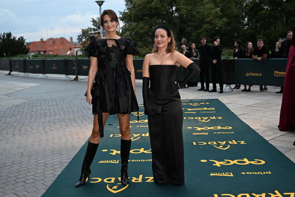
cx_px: 148
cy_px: 98
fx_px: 336
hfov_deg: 47.4
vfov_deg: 32.6
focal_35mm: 41
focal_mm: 41
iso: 2000
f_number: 4.5
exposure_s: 1/500
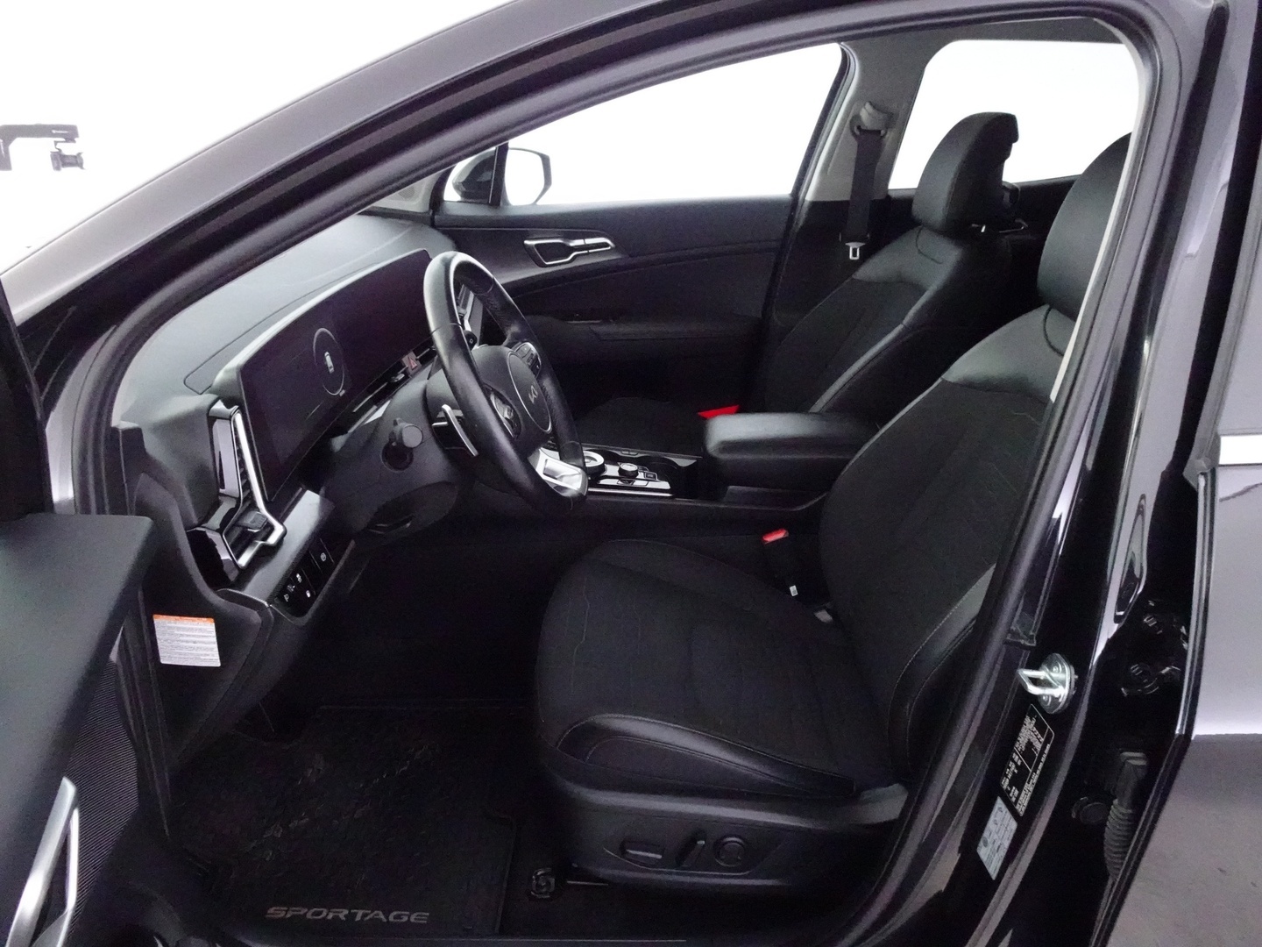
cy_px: 474
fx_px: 875
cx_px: 631
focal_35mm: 24
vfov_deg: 56.8
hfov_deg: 71.6
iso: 3200
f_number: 3.5
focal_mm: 4.25
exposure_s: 1/30
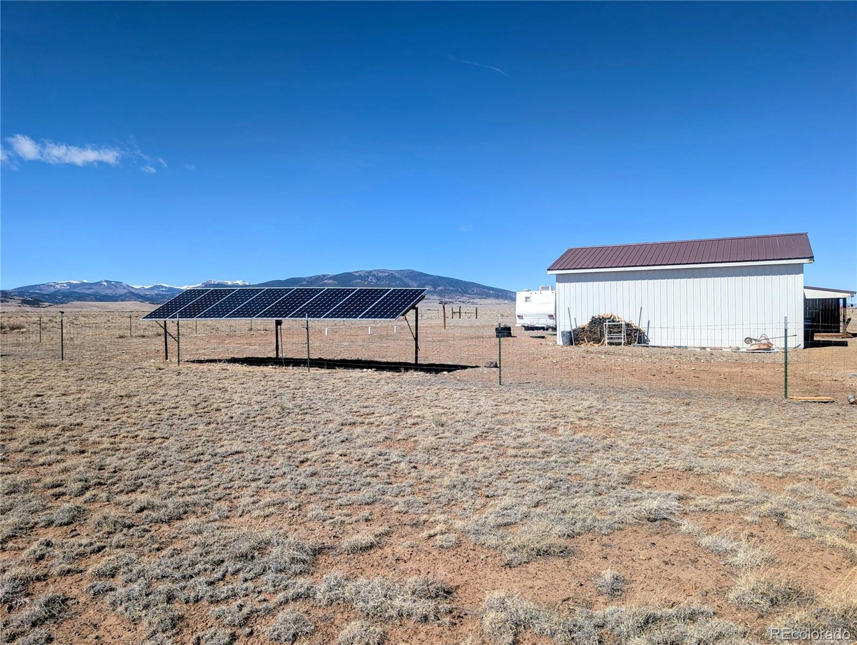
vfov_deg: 56.9
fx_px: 595
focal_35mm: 24
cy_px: 322
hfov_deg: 71.5
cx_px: 428
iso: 23
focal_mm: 6.9
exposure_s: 1/1961
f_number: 1.68
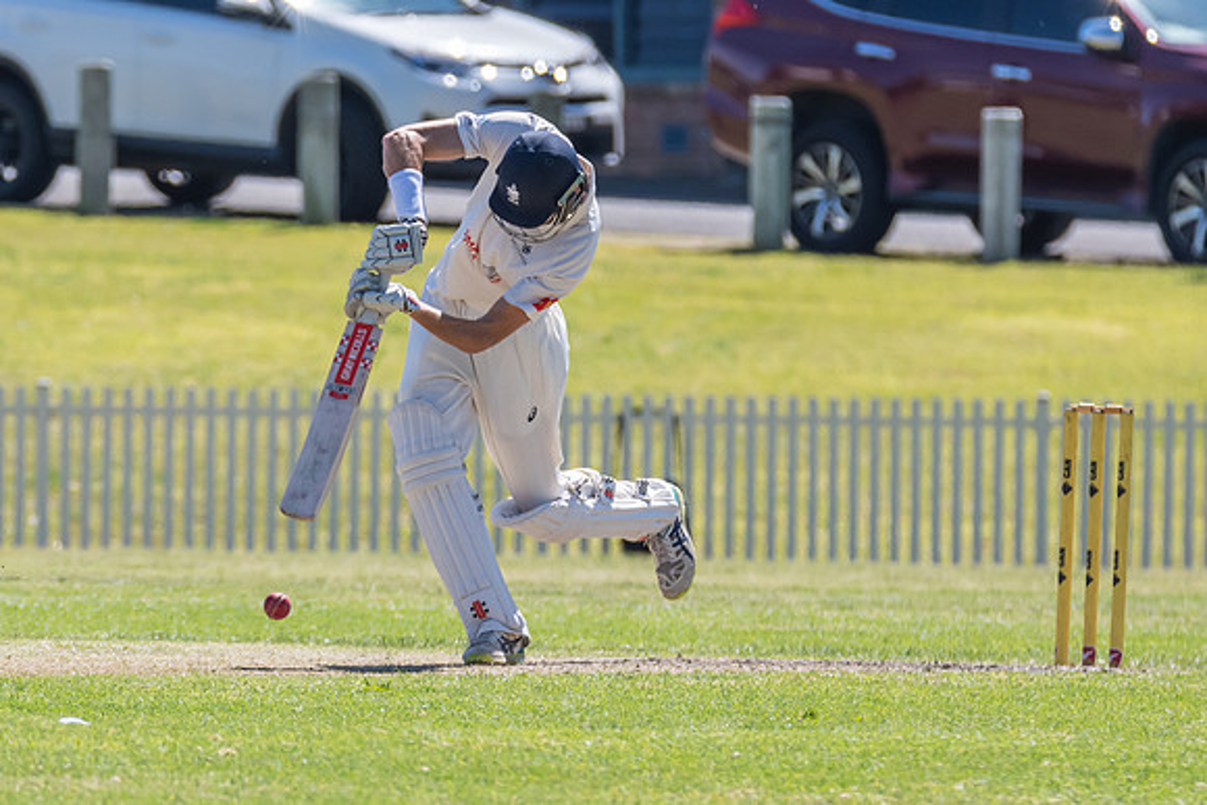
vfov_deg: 1.8
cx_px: 349
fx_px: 26144
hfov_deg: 2.6
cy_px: 356
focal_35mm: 780
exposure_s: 1/2000
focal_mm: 360
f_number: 7.1
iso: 500
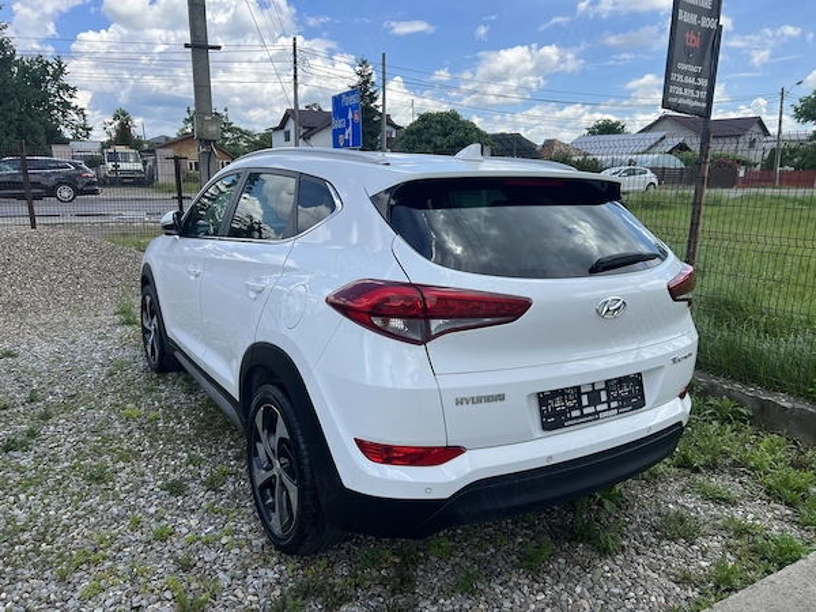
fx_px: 613
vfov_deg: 53.1
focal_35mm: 26
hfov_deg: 67.3
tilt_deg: -12.5
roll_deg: -0.2
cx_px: 408
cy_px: 306
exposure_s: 1/2632
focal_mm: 5.7
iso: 50
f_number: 1.5
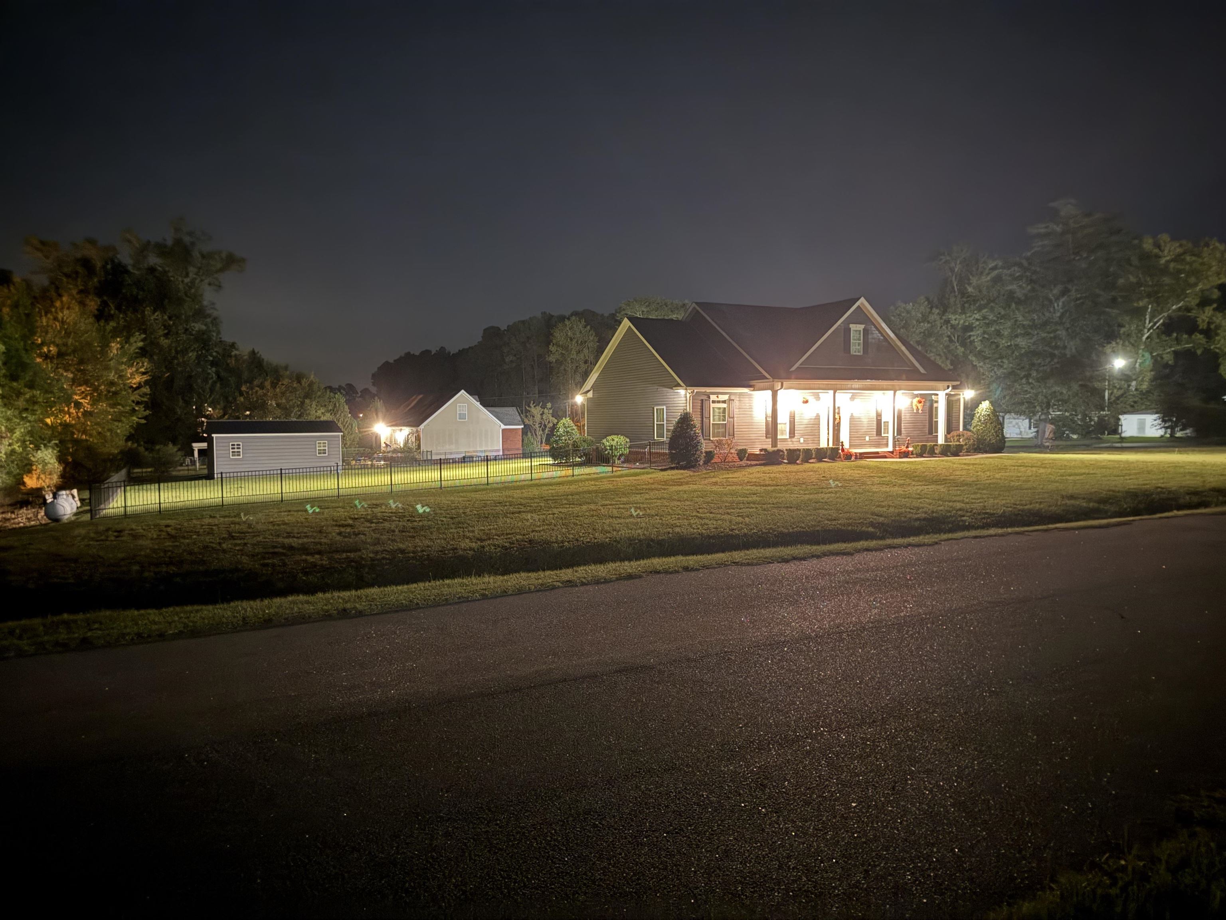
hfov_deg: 71.6
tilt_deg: -1.3
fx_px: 850
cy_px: 460
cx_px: 613
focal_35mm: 24
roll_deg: +0.2
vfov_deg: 56.8
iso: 3200
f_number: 1.78
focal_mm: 6.76
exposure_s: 1/2
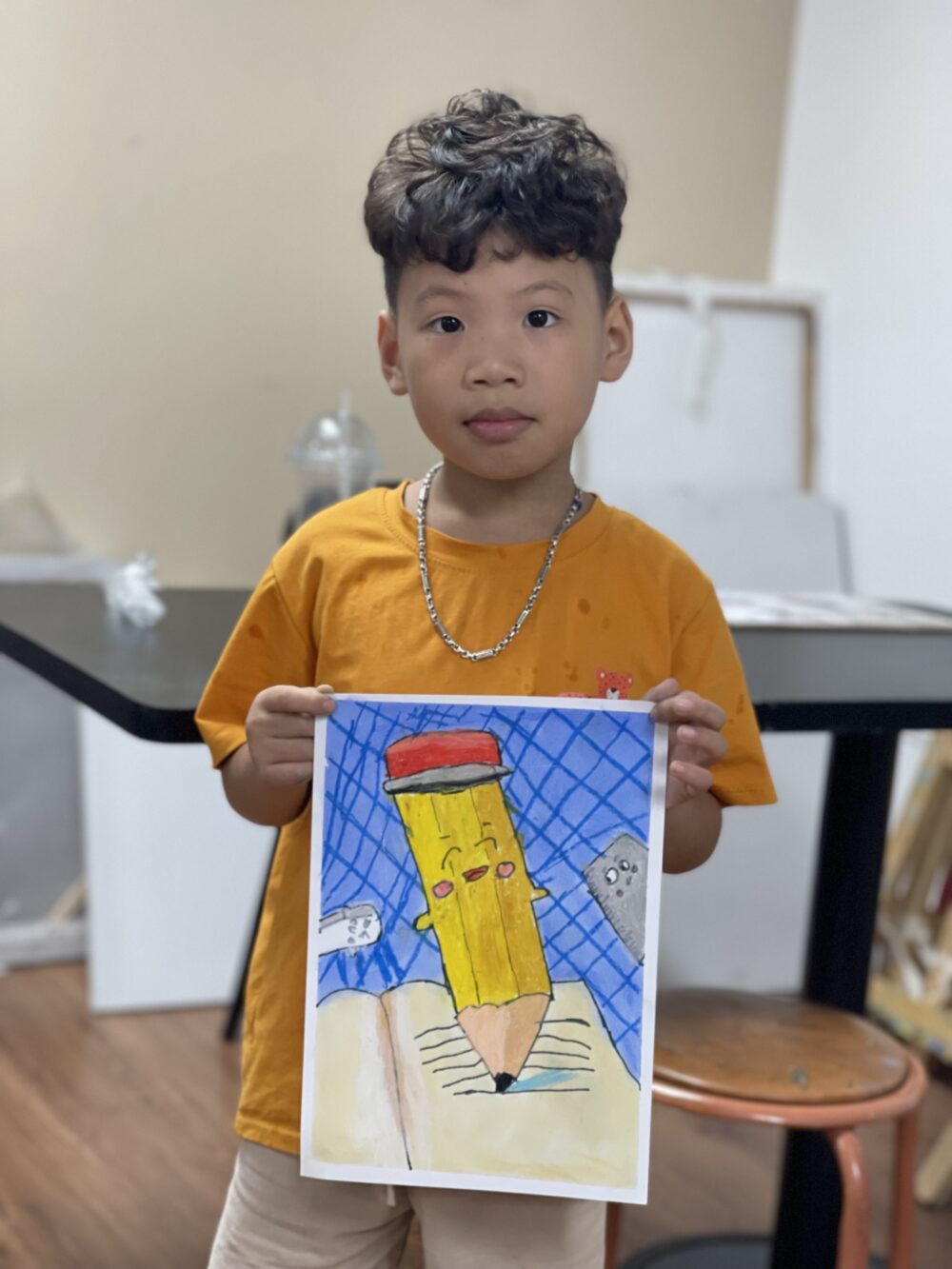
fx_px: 2346
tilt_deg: -8.1
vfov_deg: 30.3
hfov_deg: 22.9
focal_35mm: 64
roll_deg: -4.9
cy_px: 634
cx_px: 476
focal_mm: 7.5
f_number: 2.2
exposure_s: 1/100
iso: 250
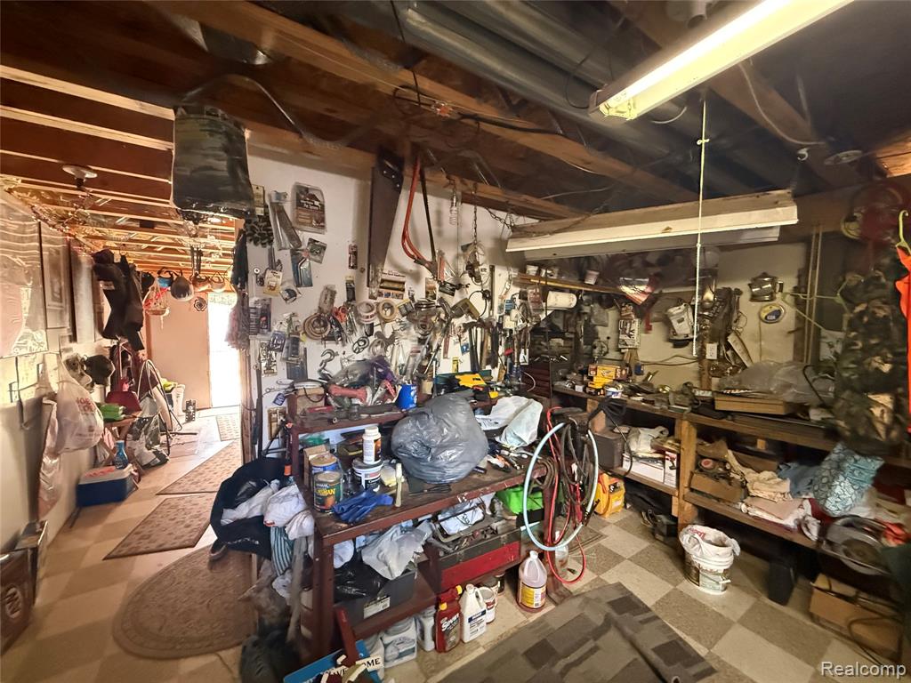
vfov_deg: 85.7
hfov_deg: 102.1
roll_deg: -1.6
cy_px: 342
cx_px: 456
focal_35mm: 14
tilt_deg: -1.9
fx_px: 368
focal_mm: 2.22
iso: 1250
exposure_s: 1/60
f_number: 2.2
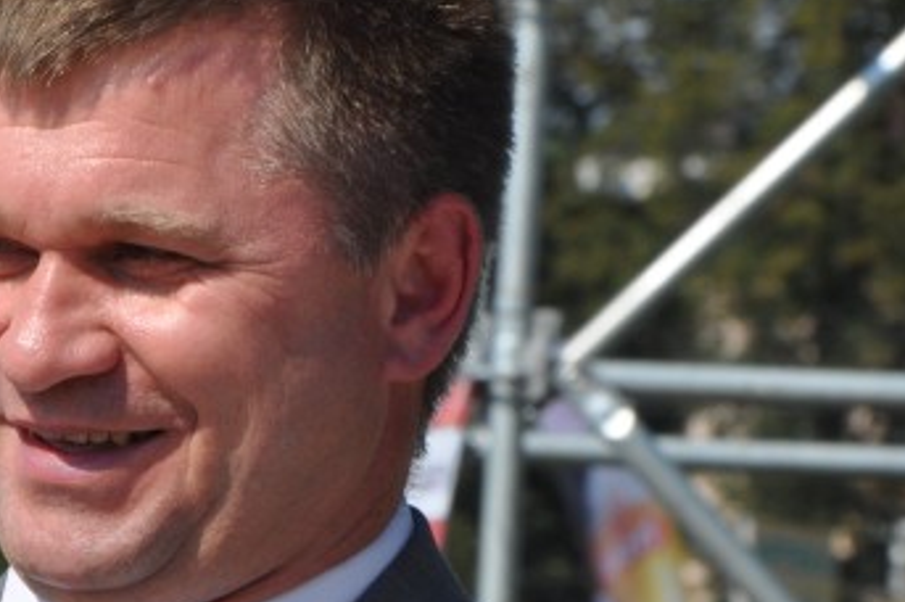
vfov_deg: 3.7
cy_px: 562
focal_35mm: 371
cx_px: -172
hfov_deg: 5.5
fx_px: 9329
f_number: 10
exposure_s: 1/400
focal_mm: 85
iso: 200
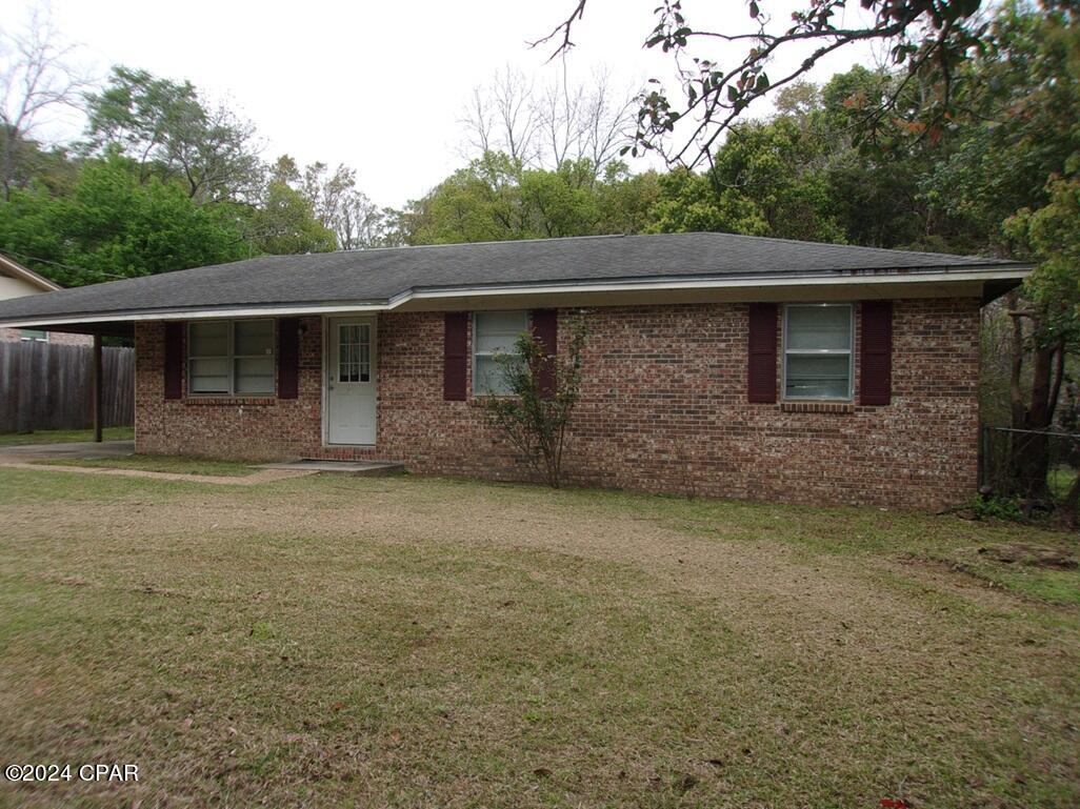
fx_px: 842
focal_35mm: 27
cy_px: 404
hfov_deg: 65.3
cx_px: 540
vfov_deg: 51.3
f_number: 3
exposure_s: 1/240
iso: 80
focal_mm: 4.9
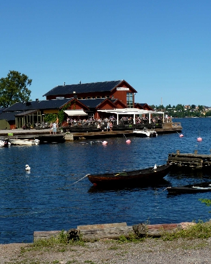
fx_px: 515
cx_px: 110
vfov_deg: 28.7
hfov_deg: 23.1
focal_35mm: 66
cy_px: 133
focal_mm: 9
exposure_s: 1/400
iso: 80
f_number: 5.6
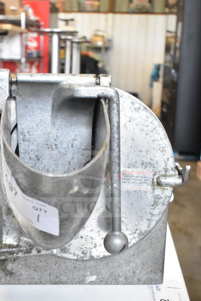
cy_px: 184
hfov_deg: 26.1
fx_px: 432
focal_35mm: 52
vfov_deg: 38.2
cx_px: 79
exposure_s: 1/60
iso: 1600
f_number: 4
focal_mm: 27
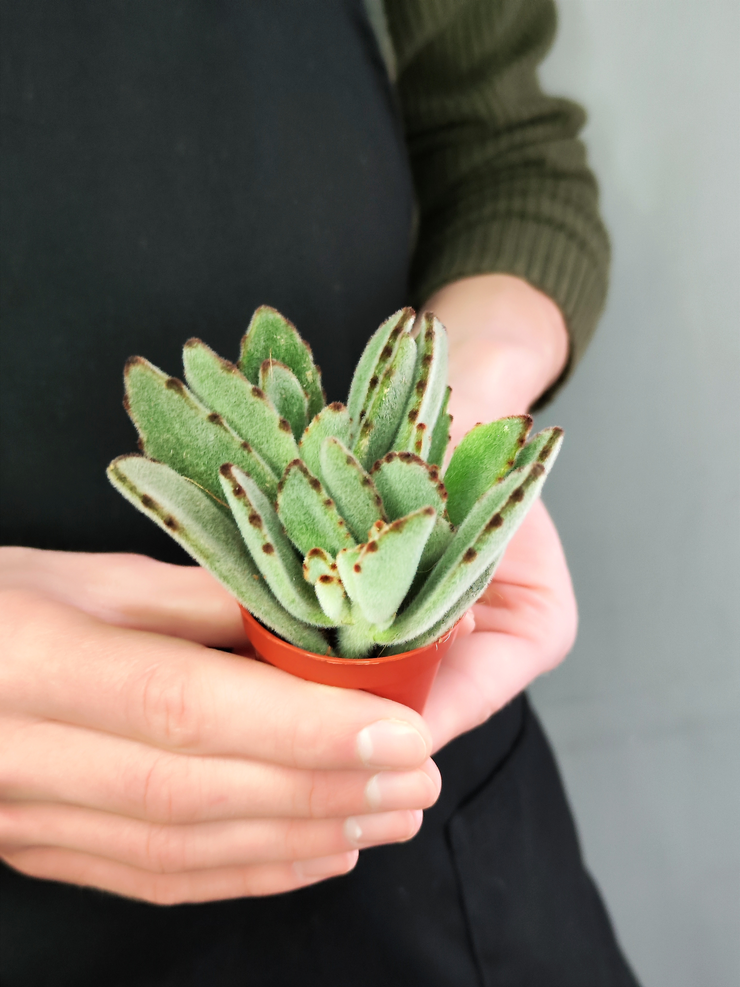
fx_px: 656
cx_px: 370
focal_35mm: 23
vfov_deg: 73.9
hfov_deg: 58.9
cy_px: 494
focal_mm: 7.01
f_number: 1.69
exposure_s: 1/58.8
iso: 1400
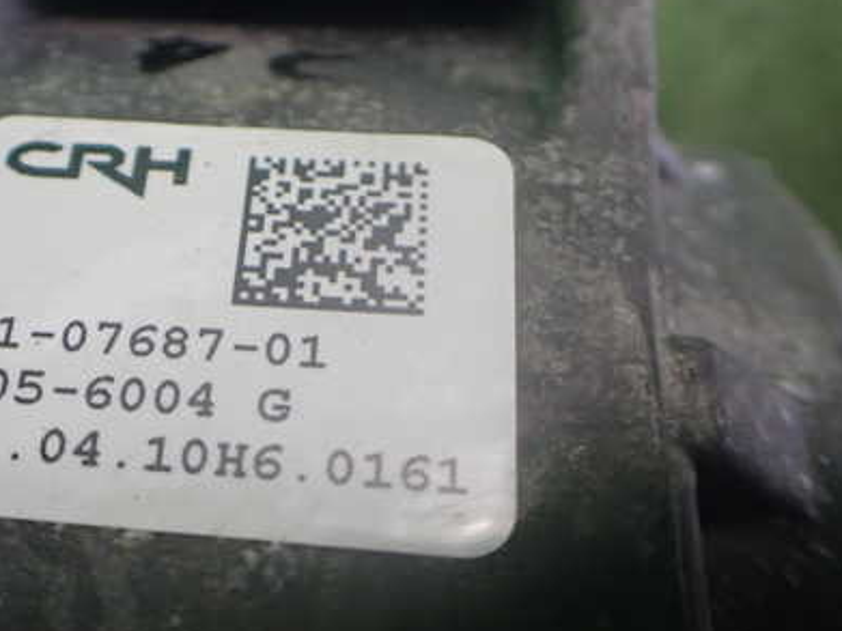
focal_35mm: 46
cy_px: 336
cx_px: 226
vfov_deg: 31.5
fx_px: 1119
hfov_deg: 40.3
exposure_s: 1/125
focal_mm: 5.4
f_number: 2.3
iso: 500
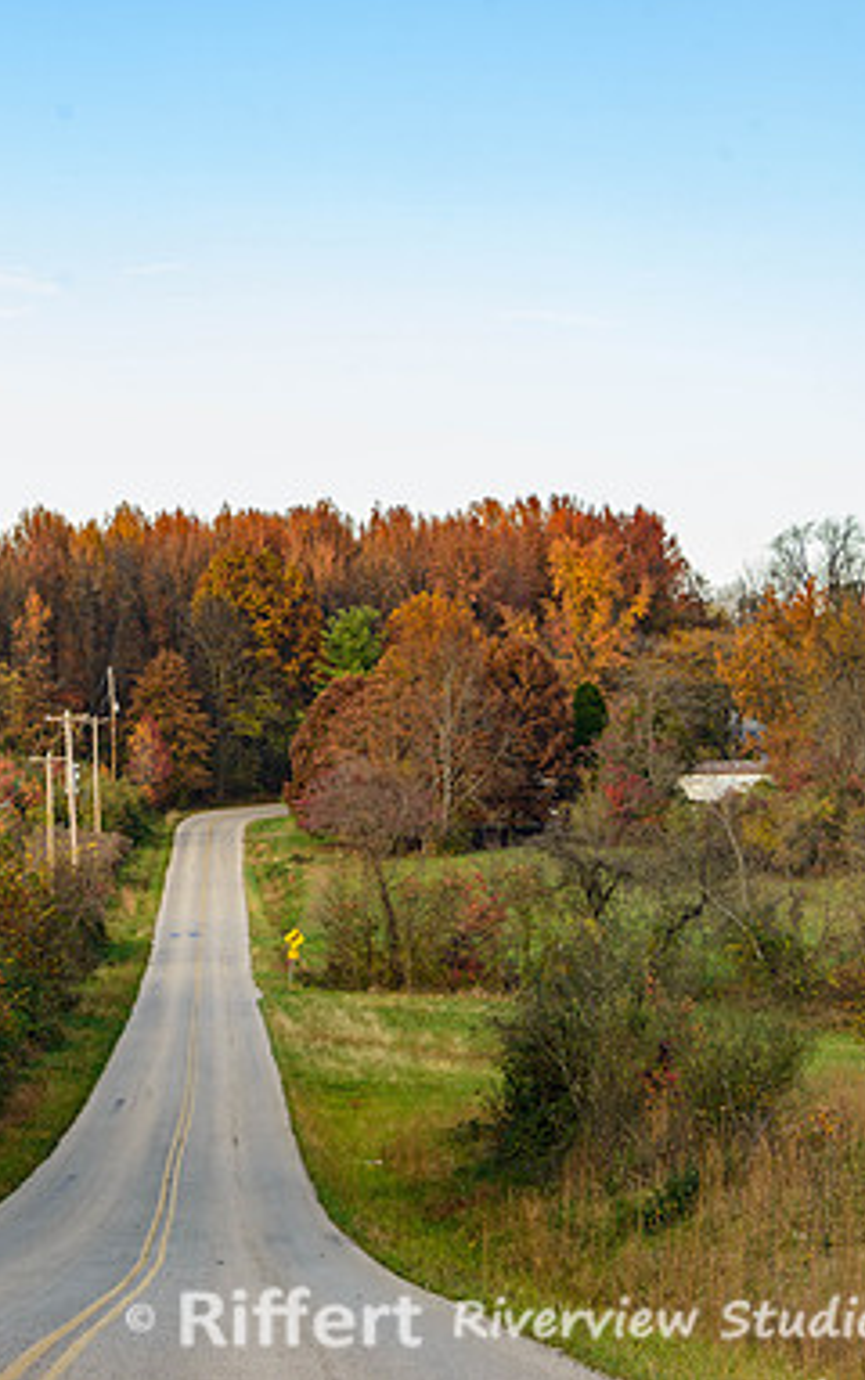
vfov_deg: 19.3
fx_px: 4066
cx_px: -115
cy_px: 686
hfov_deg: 11.9
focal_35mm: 108
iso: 100
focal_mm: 70
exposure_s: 1/30
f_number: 8
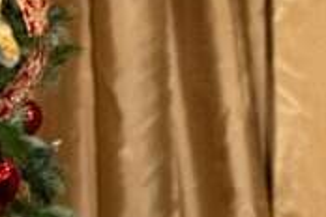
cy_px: 546
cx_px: 283
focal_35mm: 828
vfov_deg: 1.7
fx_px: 7497
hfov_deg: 2.5
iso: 3200
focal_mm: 120
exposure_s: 1/250
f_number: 4
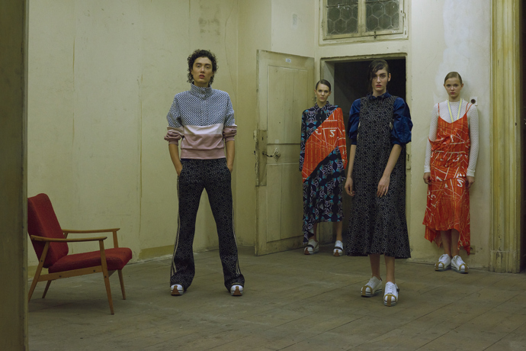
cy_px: 176
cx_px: 263
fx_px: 730
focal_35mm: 50
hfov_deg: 39.6
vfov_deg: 27.0
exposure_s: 1/250
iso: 1600
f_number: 8
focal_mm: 50
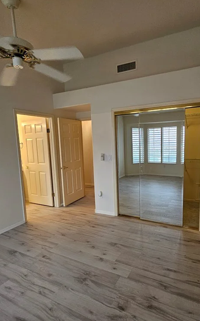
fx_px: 166
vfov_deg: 88.0
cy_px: 162
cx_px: 115
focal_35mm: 19
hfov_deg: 61.9
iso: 250
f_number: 2.2
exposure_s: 1/60
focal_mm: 2.2
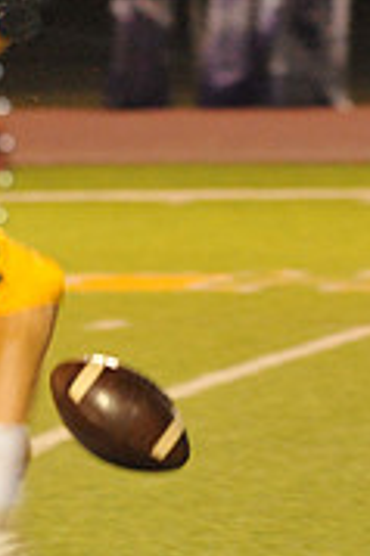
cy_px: 149
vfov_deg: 2.9
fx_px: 11028
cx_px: -283
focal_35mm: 714
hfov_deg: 1.9
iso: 6400
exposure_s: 1/160
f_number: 6.3
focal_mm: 220
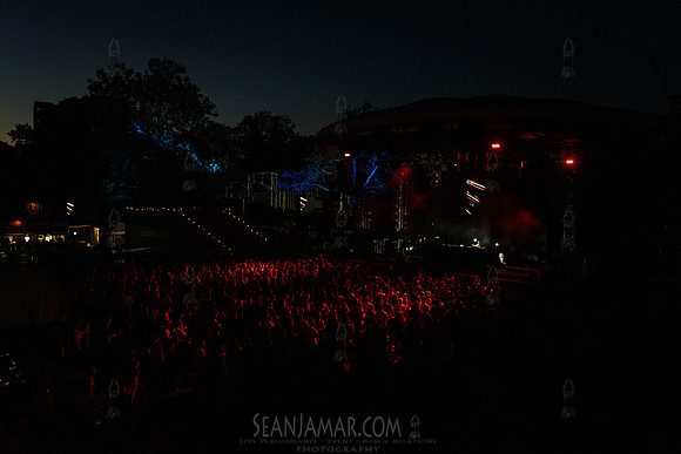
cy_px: 227
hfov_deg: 65.2
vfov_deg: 46.3
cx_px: 340
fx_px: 532
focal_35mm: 28
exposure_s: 1/320
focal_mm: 27
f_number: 3.5
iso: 6400
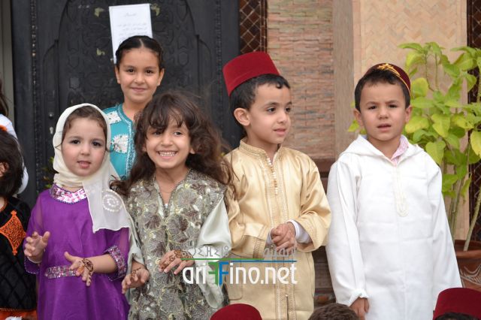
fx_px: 1102
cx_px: 240
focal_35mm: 82
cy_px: 160
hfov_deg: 24.6
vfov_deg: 16.5
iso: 125
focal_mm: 55
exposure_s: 1/125
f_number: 5.6
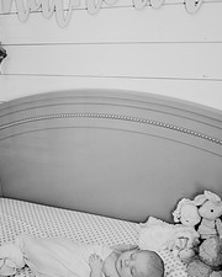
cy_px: 151
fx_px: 370
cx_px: 123
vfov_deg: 41.1
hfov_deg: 33.4
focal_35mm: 45
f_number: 2
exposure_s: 1/320
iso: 640
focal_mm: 24
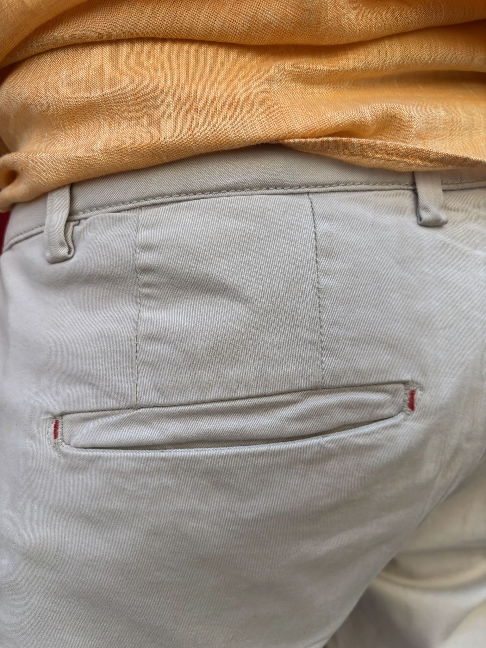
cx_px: 243
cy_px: 324
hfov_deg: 53.1
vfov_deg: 67.3
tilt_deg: -9.7
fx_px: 487
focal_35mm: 26
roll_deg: +0.1
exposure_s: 1/978
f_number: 1.6
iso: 50
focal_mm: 5.96
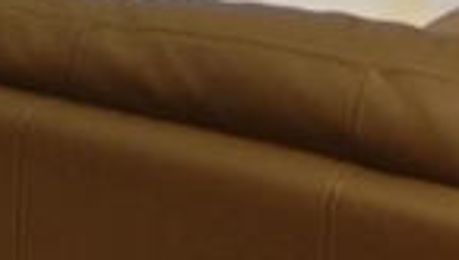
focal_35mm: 223
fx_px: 2718
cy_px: -598
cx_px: 396
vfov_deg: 5.1
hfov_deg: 9.6
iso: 100
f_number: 2.4
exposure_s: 1/20
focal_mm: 4.13
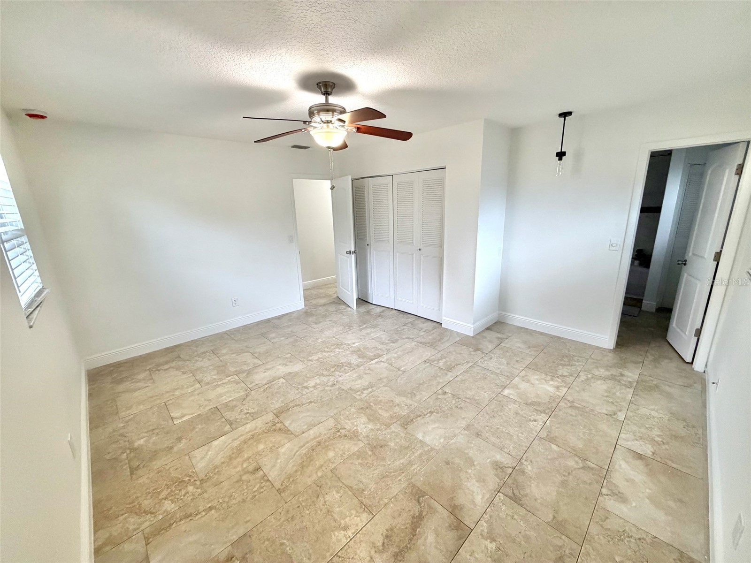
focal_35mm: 14
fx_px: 304
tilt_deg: -13.7
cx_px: 376
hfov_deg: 102.1
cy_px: 282
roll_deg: +1.7
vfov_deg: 85.7
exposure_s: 1/120
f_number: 2.2
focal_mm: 2.22
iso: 320
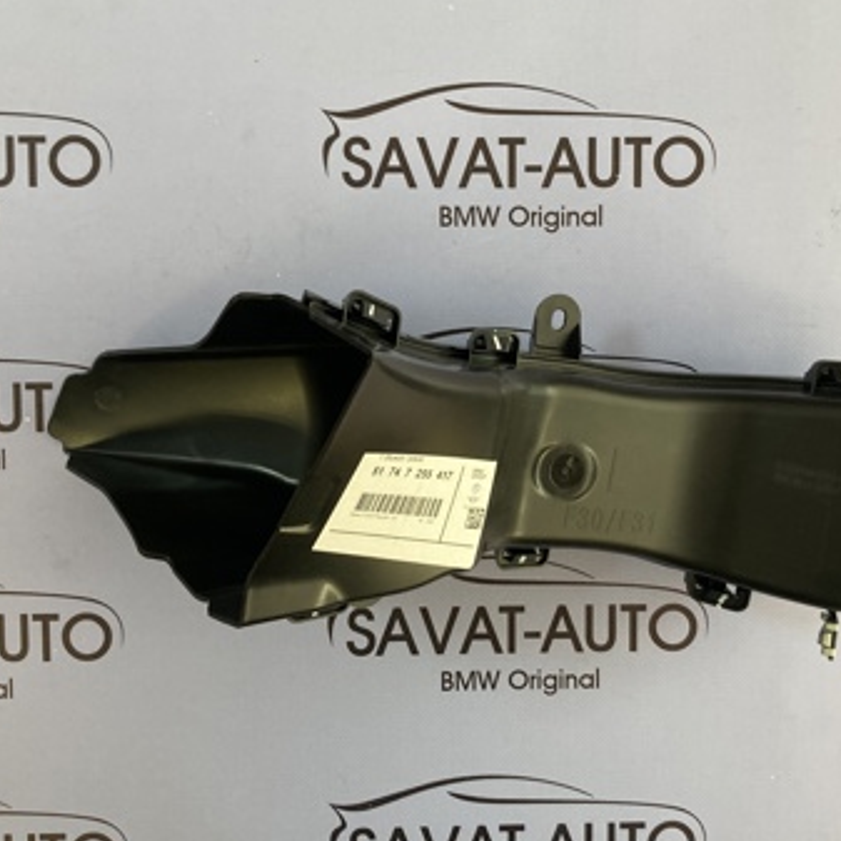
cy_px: 368
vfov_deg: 36.0
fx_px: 1292
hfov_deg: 36.0
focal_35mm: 47
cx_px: 492
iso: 80
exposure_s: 1/61
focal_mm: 3.99
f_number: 1.8
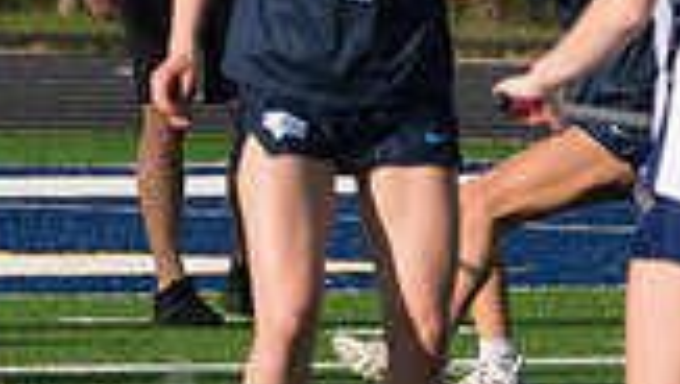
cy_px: -79
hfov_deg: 1.9
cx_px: -300
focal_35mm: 1115
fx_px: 20121
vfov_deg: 1.1
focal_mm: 200
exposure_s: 1/1600
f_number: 5.6
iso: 250
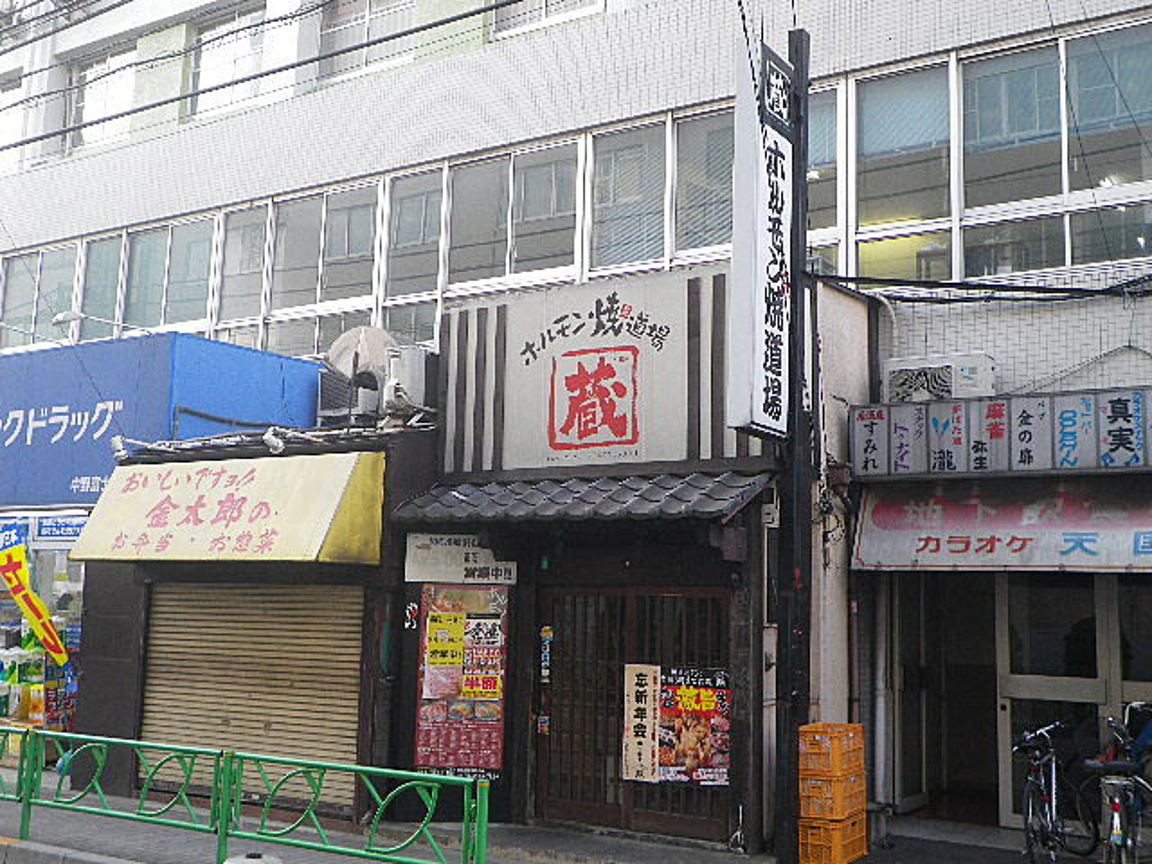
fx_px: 1298
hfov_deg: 47.9
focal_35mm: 39
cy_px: 432
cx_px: 576
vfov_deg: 36.8
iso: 80
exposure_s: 1/80
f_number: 3
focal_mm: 6.9
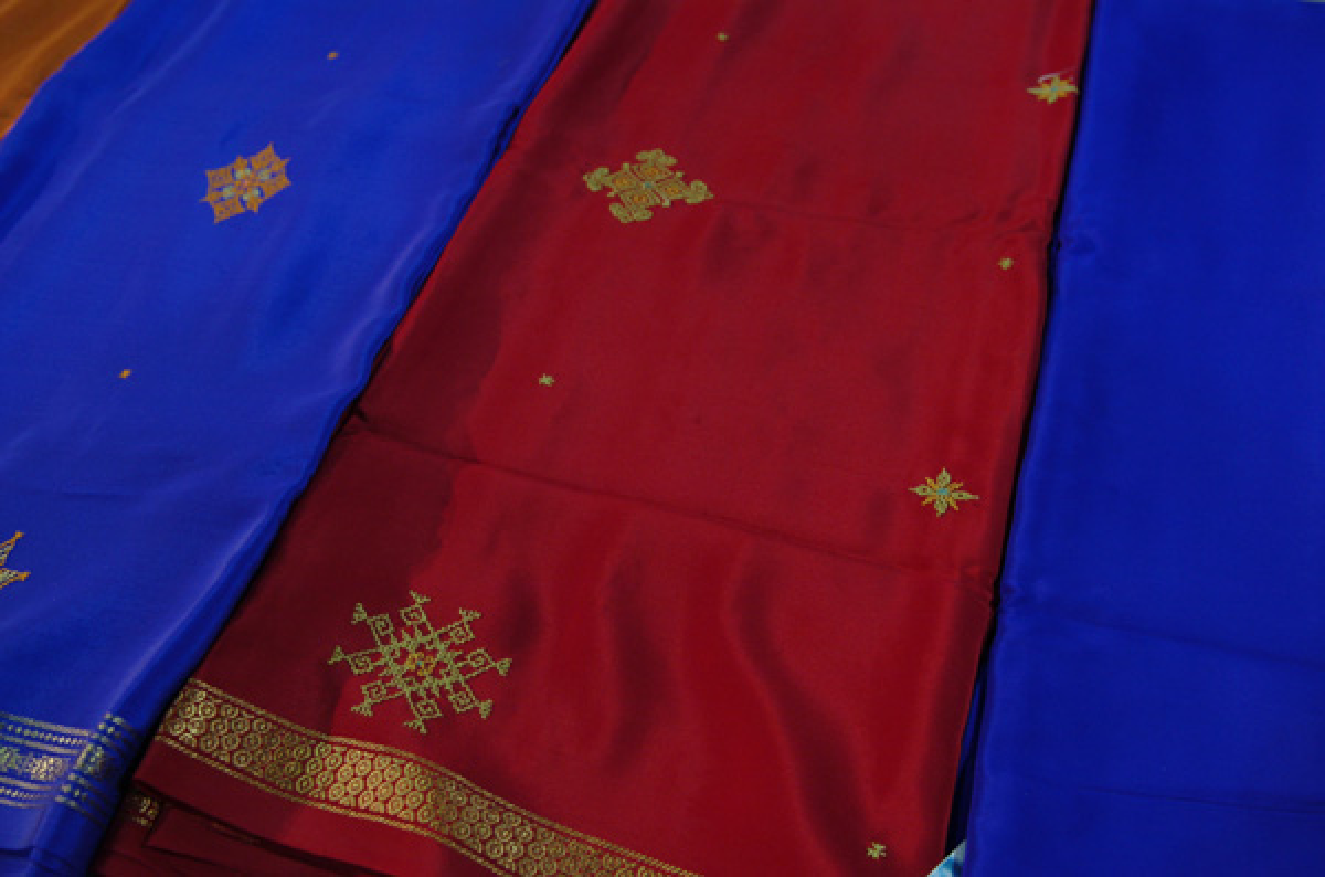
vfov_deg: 43.4
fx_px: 1102
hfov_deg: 62.0
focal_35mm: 30
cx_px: 662
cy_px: 438
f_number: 3.5
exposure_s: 1/30
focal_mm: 20
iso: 400
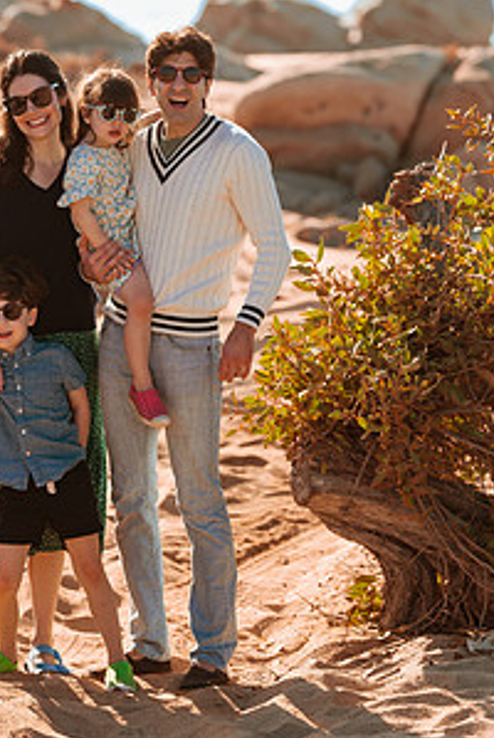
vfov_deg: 10.1
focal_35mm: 203
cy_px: 252
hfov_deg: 6.8
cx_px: 163
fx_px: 4168
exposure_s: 1/640
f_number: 3.2
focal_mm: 135
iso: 50
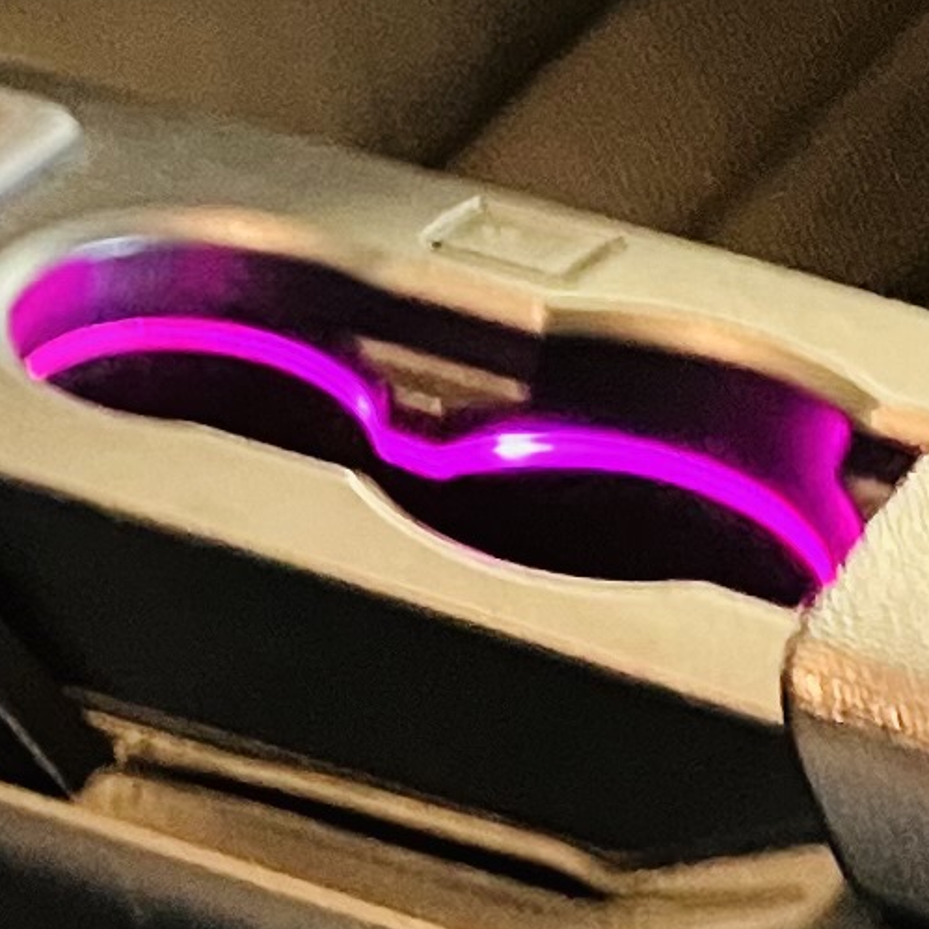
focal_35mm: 200
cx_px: -1376
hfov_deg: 8.0
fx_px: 6073
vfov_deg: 8.7
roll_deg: +1.9
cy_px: 594
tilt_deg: -35.6
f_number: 1.8
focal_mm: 3.99
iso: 640
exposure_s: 1/24
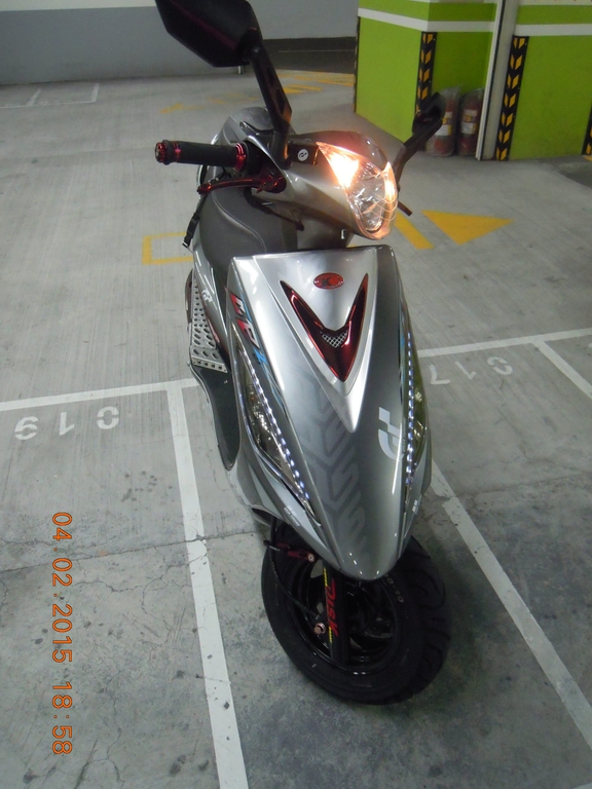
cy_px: 394
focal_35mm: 28
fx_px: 638
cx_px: 296
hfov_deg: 49.7
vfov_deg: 63.4
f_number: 2.7
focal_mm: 5
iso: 800
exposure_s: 1/60
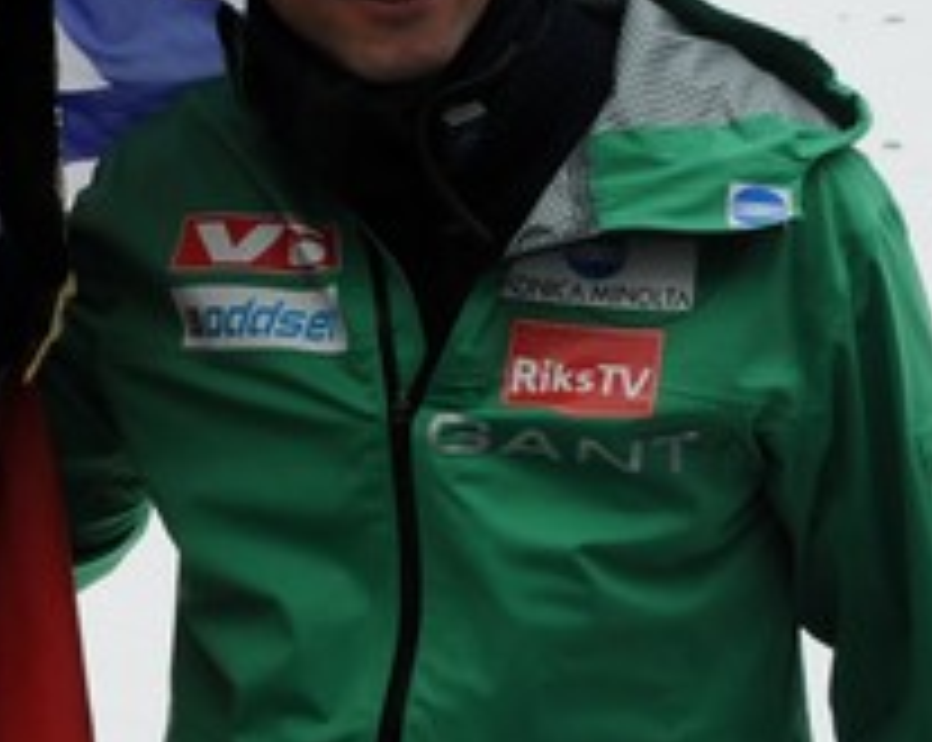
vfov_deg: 12.5
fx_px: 3360
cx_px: 221
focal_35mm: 122
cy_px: 61
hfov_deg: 15.7
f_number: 11
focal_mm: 28
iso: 800
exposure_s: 1/400
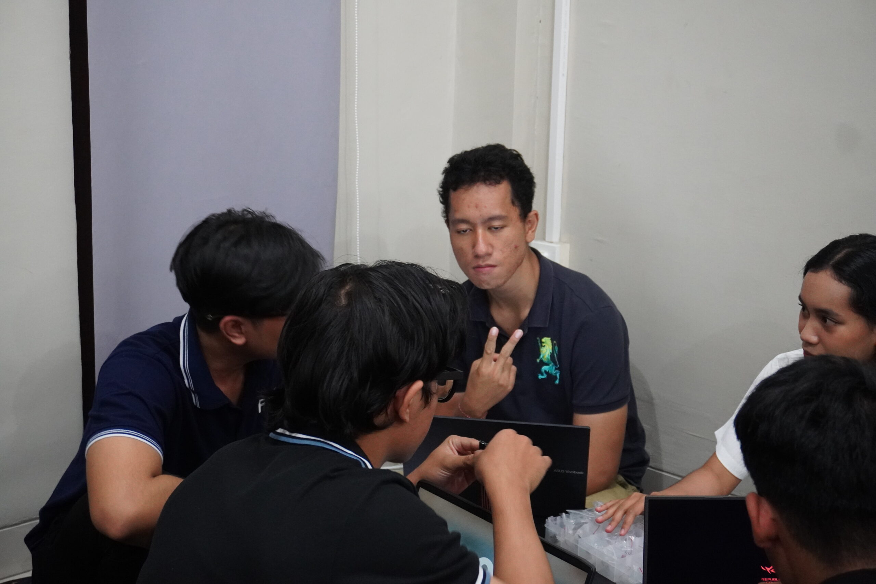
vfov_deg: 28.9
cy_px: 292
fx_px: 1131
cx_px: 438
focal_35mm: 46
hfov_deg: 42.3
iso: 4000
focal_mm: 31
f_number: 5
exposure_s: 1/50
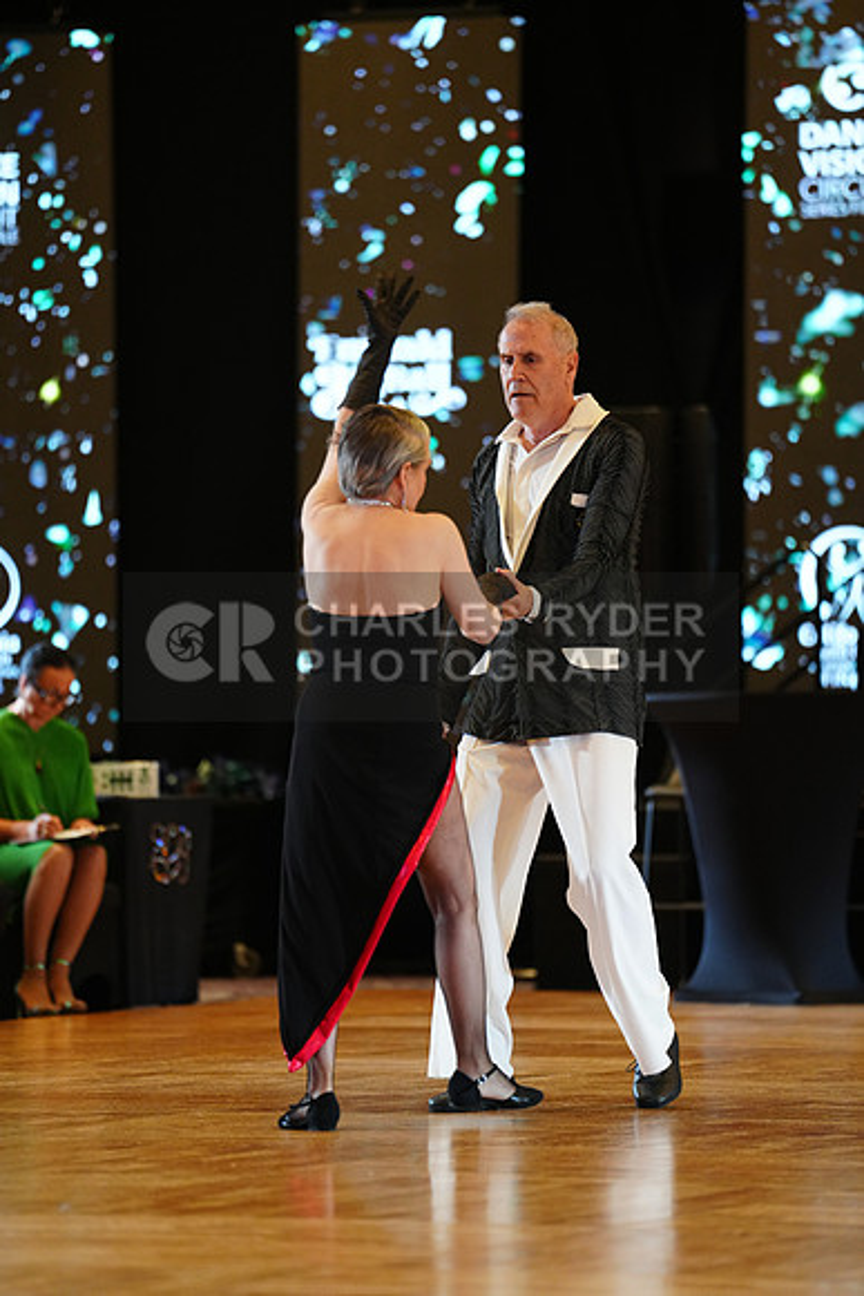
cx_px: 432
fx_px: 7195
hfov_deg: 6.9
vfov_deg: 10.3
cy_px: 648
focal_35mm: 200
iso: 2000
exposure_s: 1/400
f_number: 2.8
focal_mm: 200
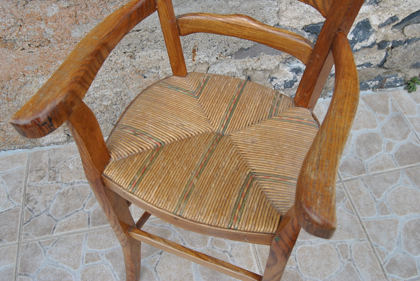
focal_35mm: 30
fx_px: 350
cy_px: 140
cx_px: 210
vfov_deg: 43.7
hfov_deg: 61.9
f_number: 6.3
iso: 100
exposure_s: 1/160
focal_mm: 20
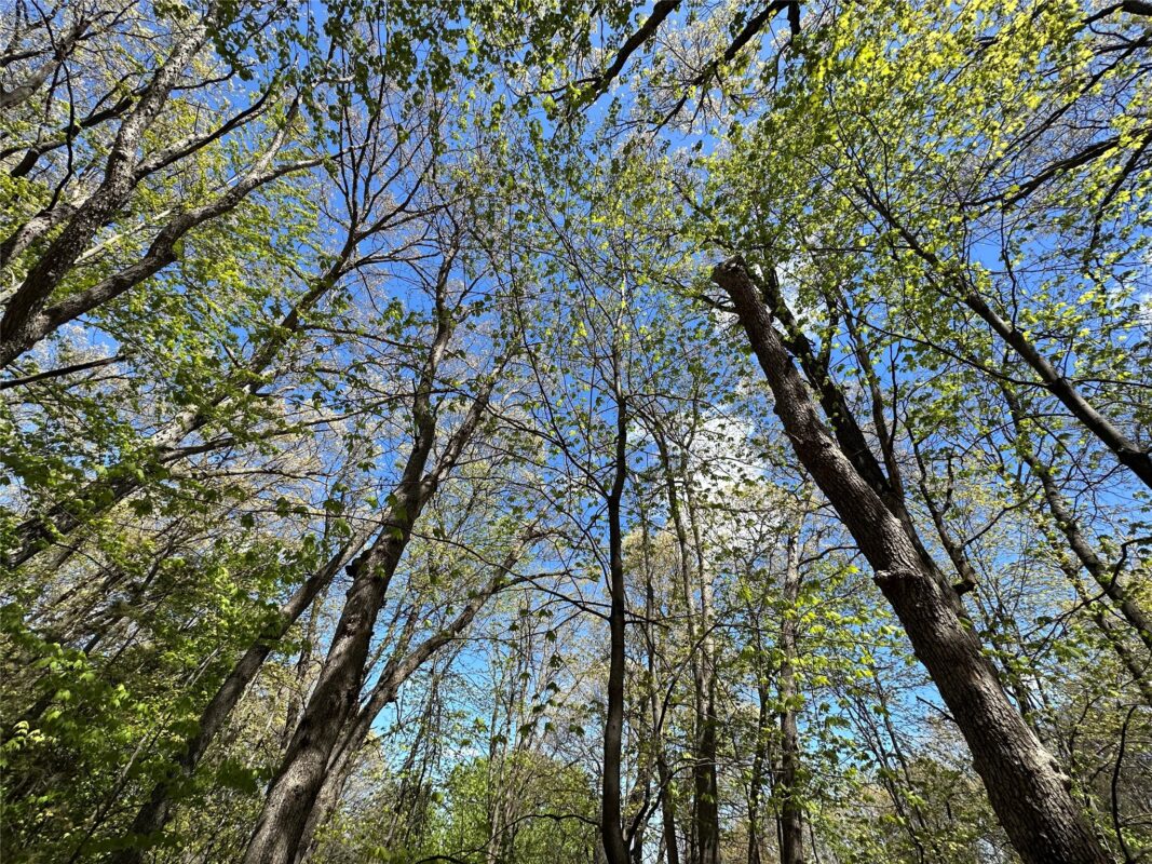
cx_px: 576
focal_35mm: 14
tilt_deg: +43.9
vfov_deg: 85.7
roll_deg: -6.4
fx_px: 466
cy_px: 432
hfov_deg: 102.1
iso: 40
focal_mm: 2.22
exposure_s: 1/924
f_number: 2.2
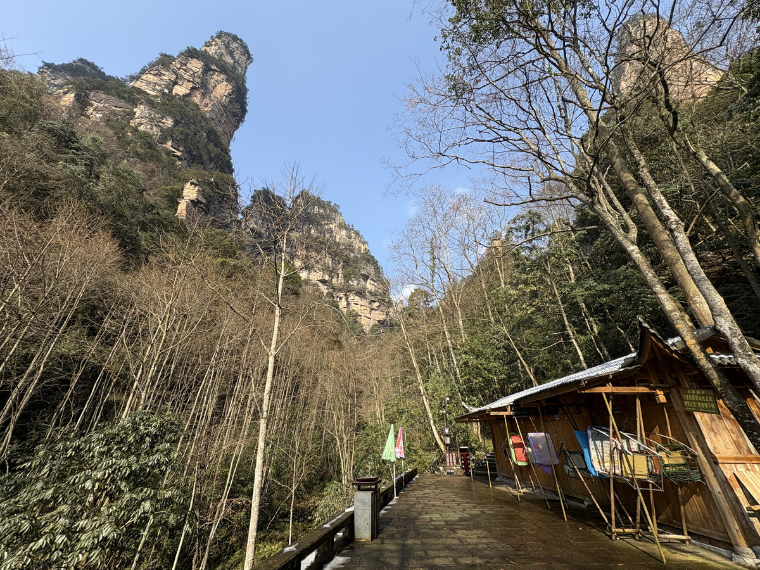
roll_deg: -0.8
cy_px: 285
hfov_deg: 102.1
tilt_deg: +30.1
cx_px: 380
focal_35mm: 14
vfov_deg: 85.7
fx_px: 307
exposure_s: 1/804
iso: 50
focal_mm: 2.22
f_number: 2.2
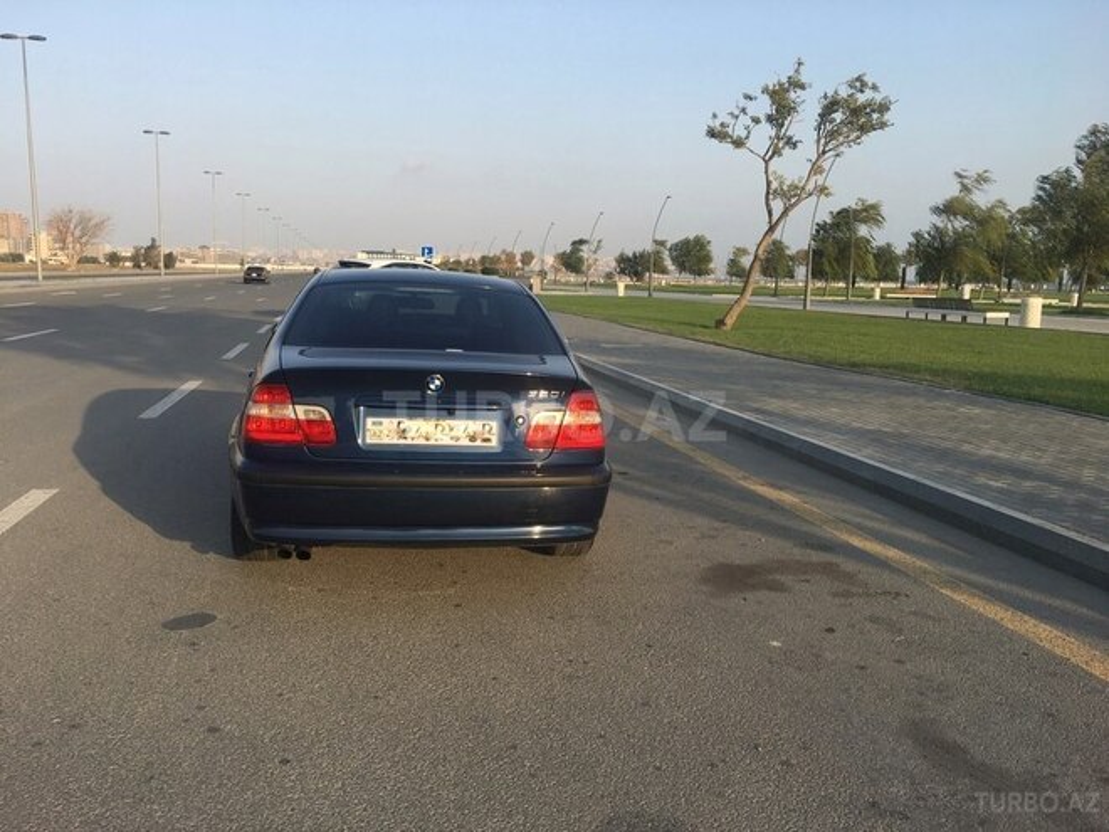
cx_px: 554
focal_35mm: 29
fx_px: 929
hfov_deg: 61.7
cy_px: 416
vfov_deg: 48.2
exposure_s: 1/827
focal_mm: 4.15
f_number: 2.2
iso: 25
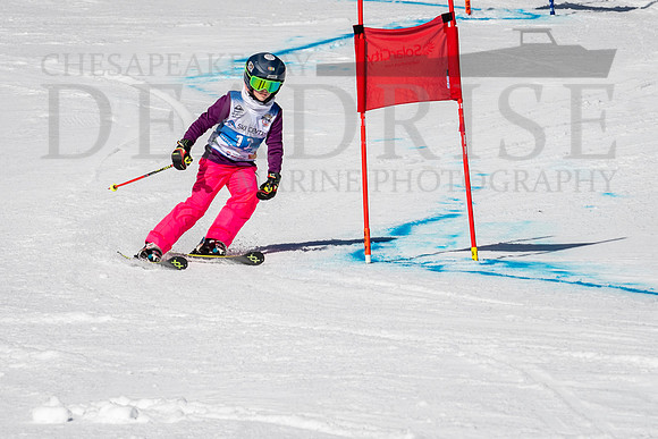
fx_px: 16785
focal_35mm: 918
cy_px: 188
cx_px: 264
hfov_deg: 2.2
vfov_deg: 1.5
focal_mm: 400
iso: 200
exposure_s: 1/2000
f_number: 8
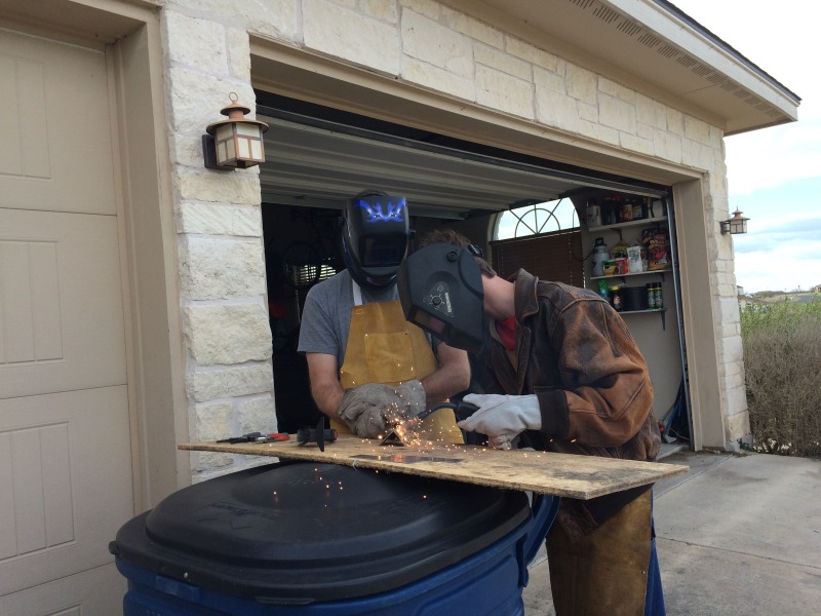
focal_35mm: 29
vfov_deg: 48.2
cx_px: 410
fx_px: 688
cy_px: 308
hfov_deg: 61.7
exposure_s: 1/441
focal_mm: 4.15
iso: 32
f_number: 2.2
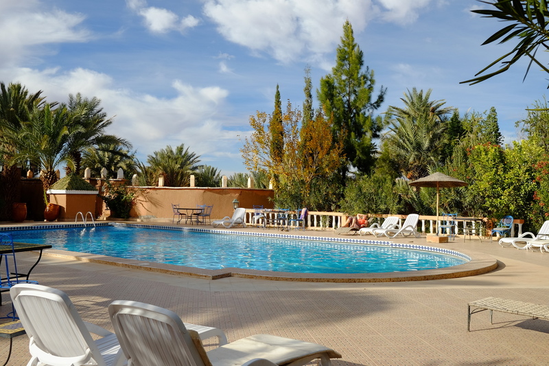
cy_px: 183
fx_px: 534
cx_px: 274
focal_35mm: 35
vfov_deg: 37.8
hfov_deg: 54.4
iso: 400
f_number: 8
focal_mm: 23
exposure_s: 1/280
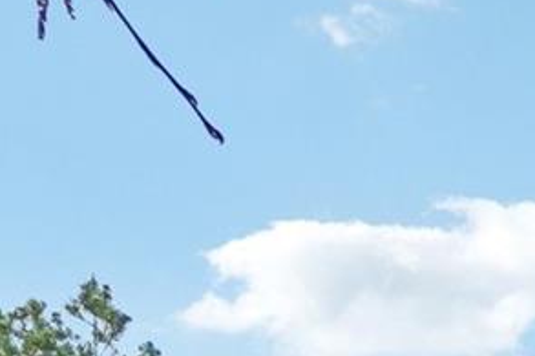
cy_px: 951
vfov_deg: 11.9
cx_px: 875
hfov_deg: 20.1
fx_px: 1218
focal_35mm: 82
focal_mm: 10
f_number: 8
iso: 100
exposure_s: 1/80
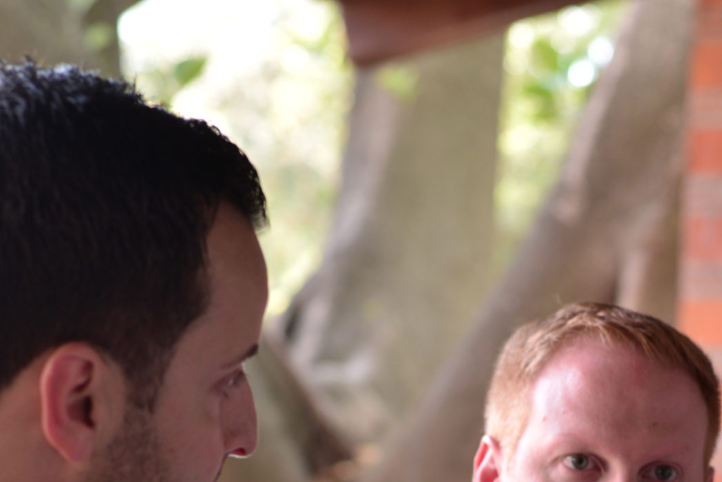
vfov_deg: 11.1
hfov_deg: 16.7
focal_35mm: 122
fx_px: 2447
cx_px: 546
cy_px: 563
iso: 250
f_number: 3.2
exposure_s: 1/125
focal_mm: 50
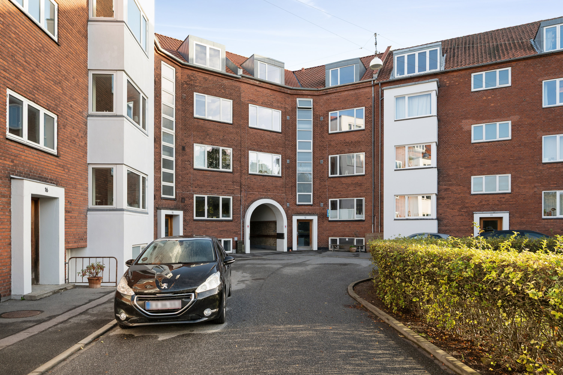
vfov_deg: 58.3
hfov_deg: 79.9
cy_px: 188
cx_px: 282
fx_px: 336
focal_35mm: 22
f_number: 6.3
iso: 720
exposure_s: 1/400
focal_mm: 21.5
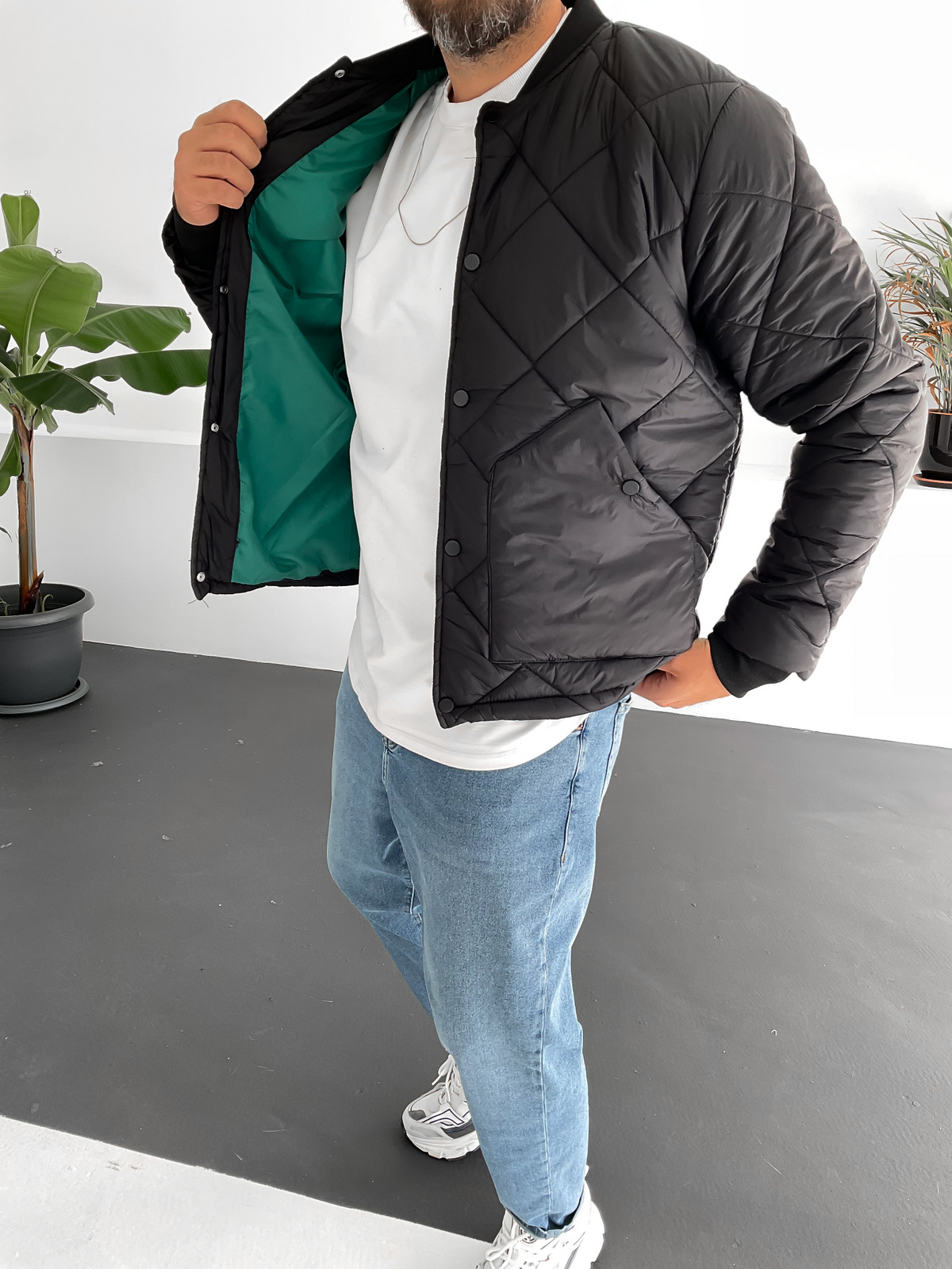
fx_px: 1063
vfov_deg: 61.7
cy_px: 634
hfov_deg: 48.2
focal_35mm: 29
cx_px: 476
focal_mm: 3
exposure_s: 1/120
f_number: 1.8
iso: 32
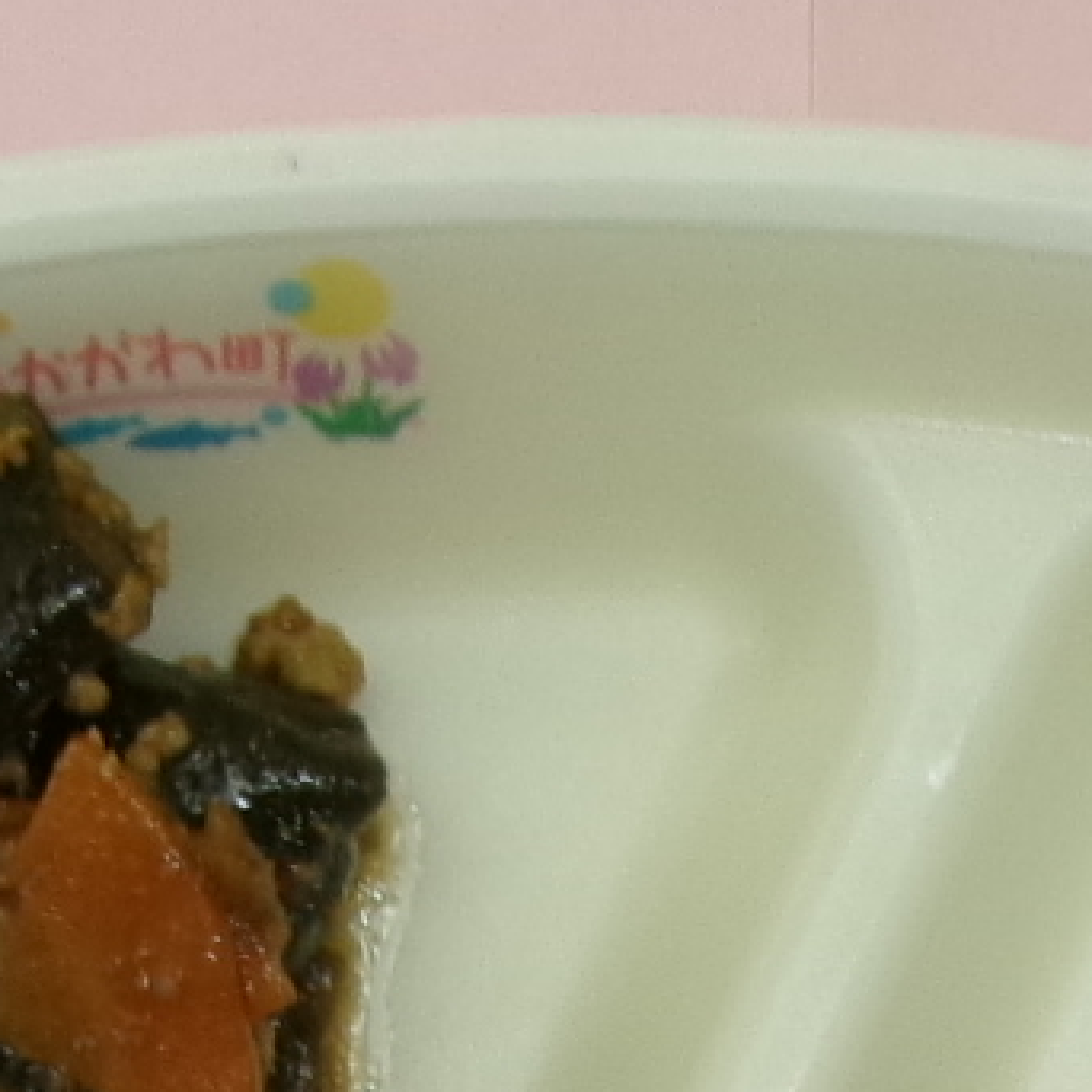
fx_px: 5282
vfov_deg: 10.6
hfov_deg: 11.8
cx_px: 757
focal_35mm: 148
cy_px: 2372
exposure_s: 1/52
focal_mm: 5.1
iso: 100
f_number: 3.9
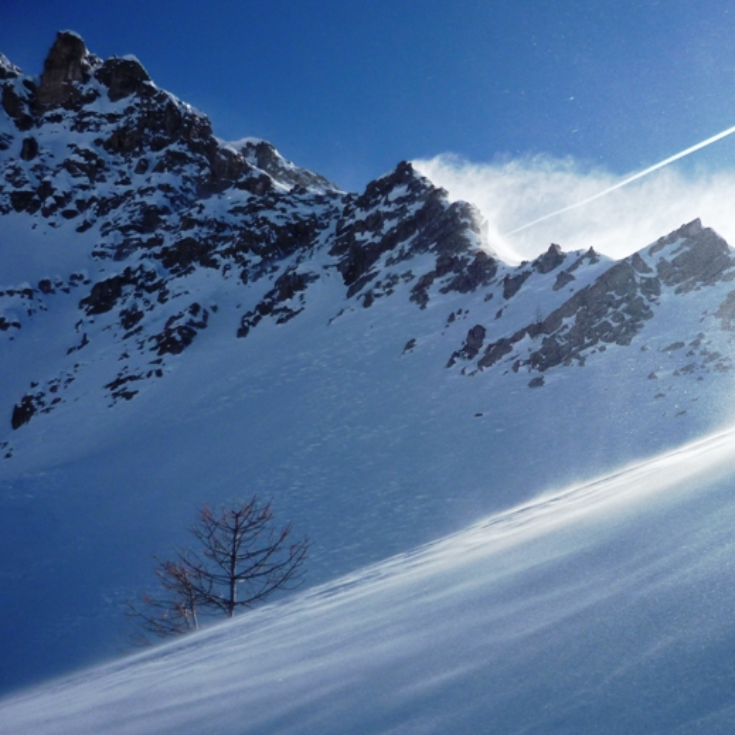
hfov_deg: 36.9
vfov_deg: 37.5
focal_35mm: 45
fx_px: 1081
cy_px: 378
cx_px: 520
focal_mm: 5.5
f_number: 8
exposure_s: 1/500
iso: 100
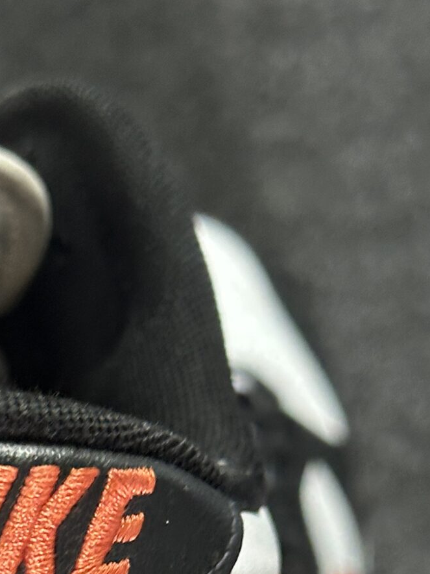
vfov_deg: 13.7
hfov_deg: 10.6
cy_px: 722
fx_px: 2302
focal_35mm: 139
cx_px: -24
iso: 200
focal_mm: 6.86
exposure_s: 1/33
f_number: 1.78
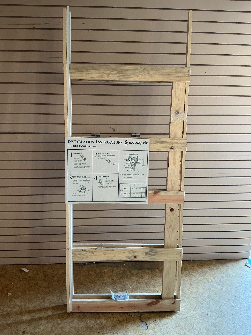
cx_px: 126
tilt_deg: -17.0
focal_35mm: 29
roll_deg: -0.6
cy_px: 168
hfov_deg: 48.2
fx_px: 280
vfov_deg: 61.7
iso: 100
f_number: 1.8
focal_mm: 3
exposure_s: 1/60
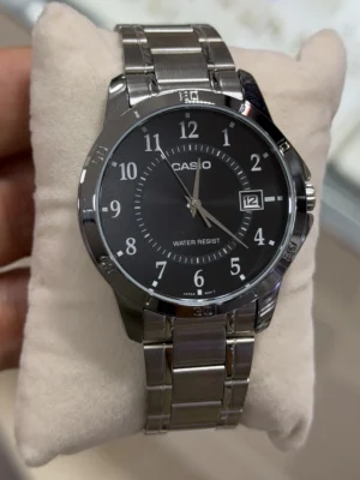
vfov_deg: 39.7
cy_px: 240
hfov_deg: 30.3
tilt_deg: -59.6
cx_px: 180
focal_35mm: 48
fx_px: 666
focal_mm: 6.76
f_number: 1.78
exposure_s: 1/570
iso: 64
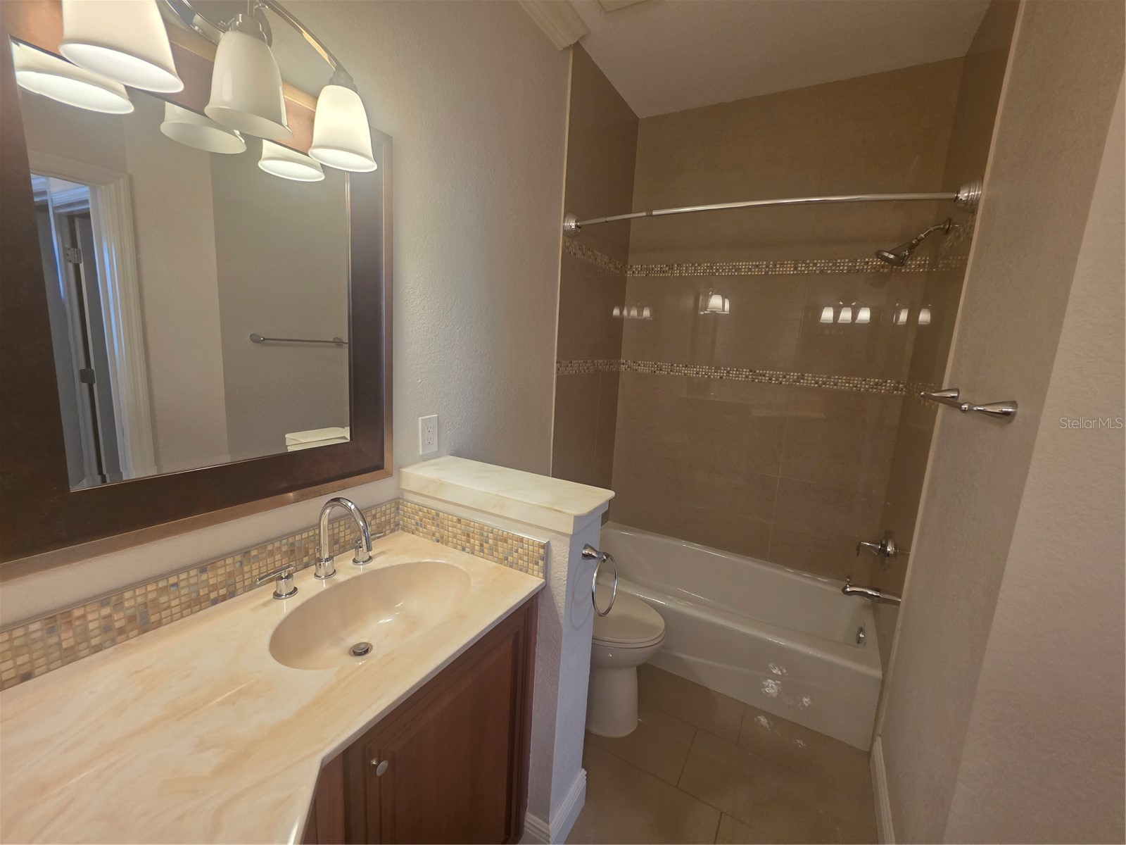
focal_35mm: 13
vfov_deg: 89.9
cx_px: 563
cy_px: 422
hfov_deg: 106.2
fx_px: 423
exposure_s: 1/120
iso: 125
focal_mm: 2.2
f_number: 1.9
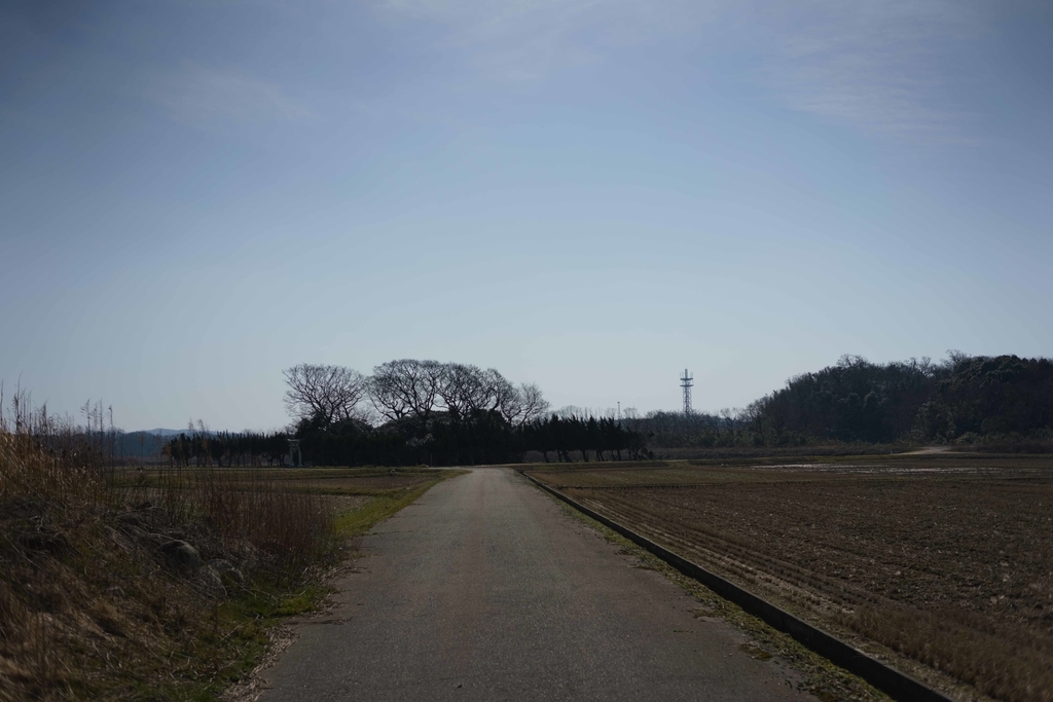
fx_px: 1024
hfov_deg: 54.4
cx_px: 526
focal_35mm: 35
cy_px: 351
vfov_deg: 37.9
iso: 100
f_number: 3.2
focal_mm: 35
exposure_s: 1/8000
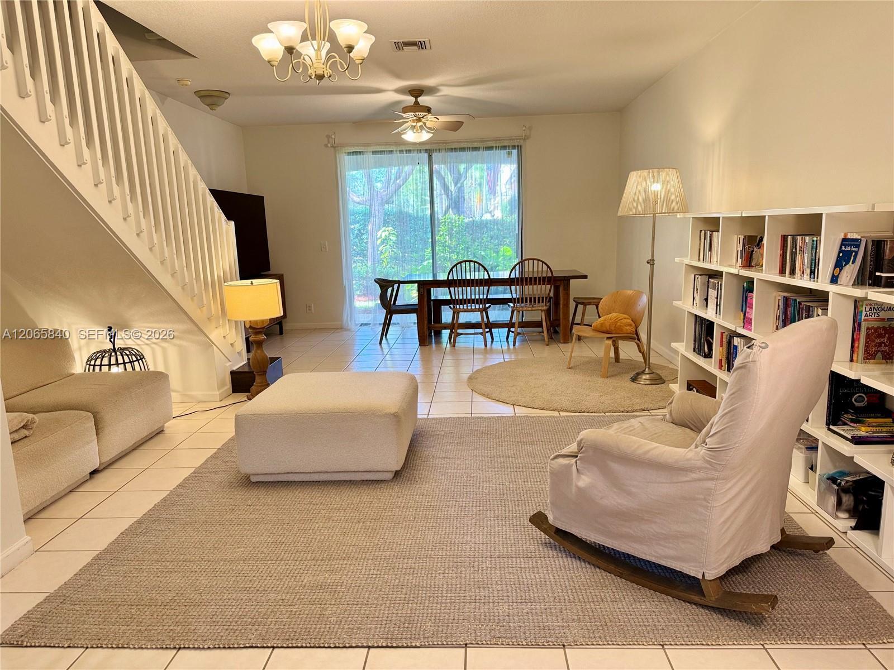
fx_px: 620
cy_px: 335
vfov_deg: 56.8
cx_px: 447
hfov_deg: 71.6
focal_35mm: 24
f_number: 1.78
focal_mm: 6.76
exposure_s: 1/60
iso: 125
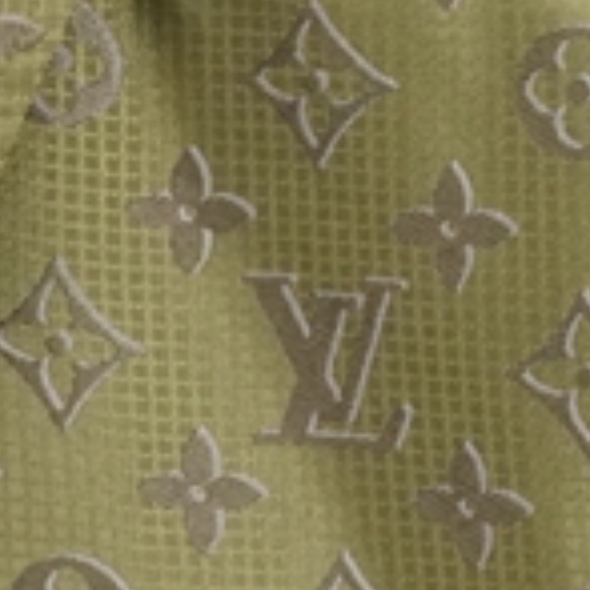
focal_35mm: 581
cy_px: 429
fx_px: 11204
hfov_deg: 3.0
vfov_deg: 3.0
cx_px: -498
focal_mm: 62
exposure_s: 1/100
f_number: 4
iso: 1600
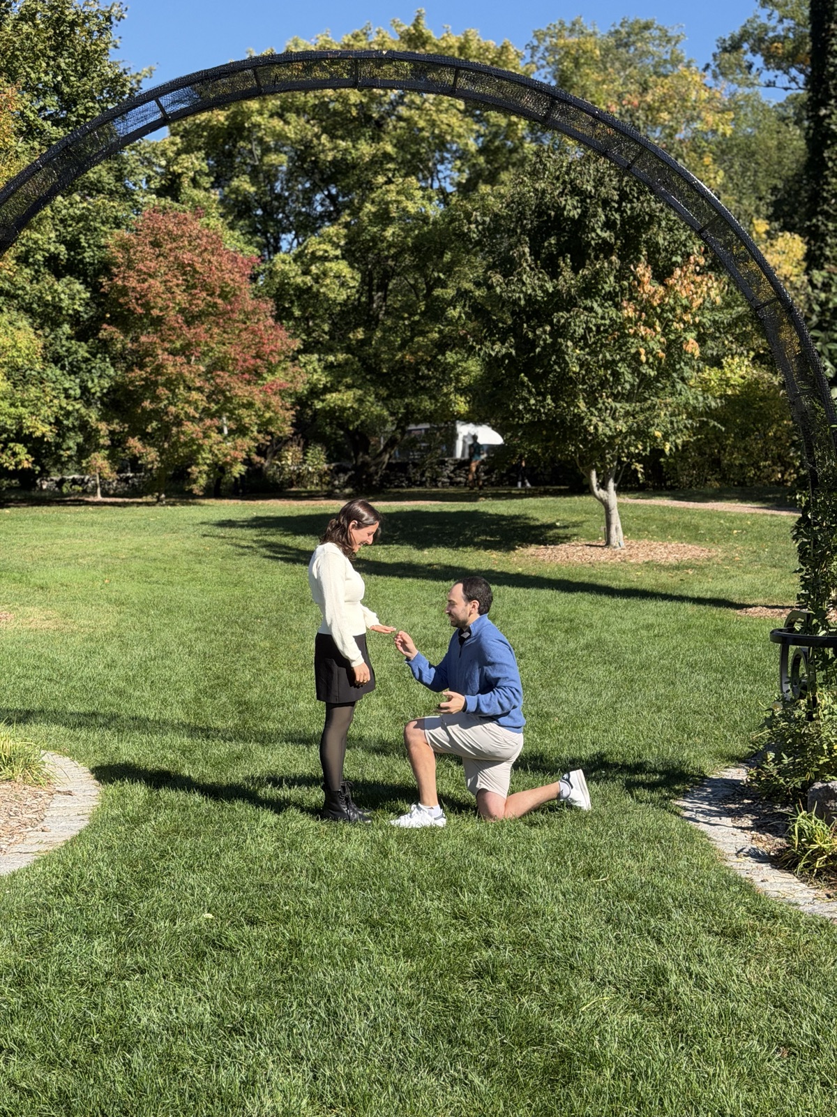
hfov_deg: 30.3
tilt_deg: +1.5
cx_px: 418
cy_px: 558
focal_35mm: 48
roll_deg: -1.0
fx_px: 1547
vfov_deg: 39.7
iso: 100
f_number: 1.78
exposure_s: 1/3226
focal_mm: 6.76
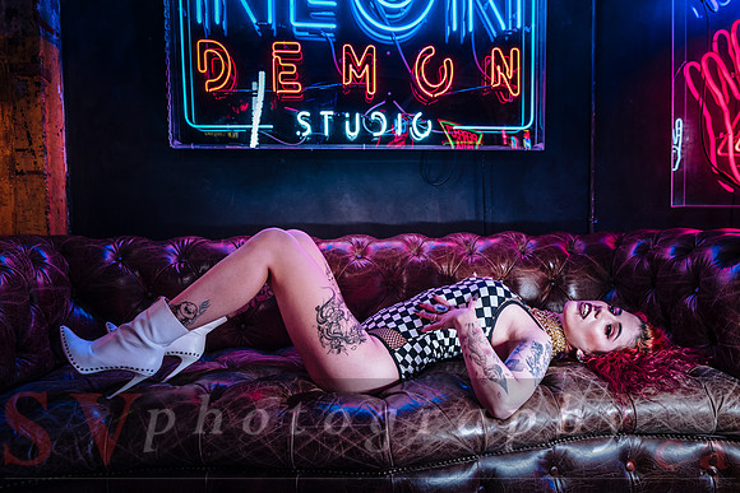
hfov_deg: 69.8
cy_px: 261
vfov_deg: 50.0
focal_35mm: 26
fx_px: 530
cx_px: 393
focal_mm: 24
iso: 250
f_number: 4
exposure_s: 1/60
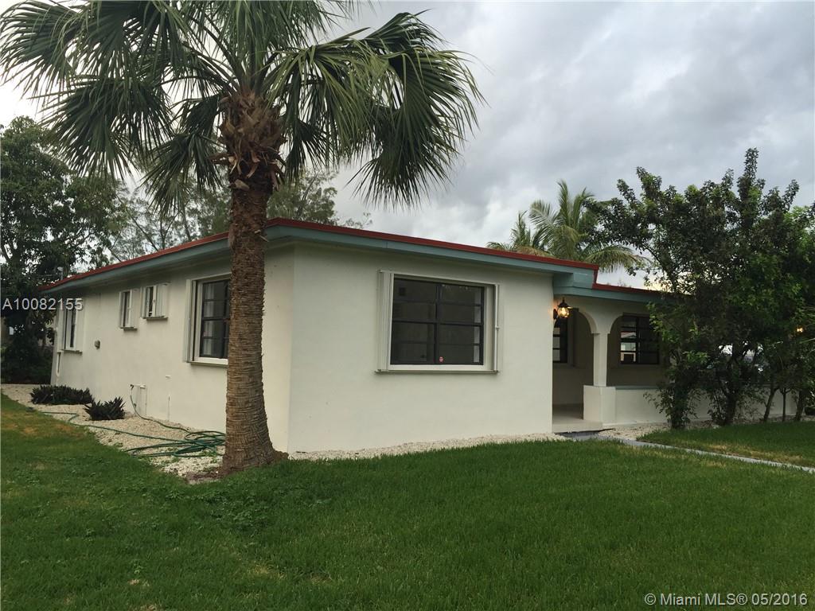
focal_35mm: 29
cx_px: 408
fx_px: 683
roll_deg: -2.6
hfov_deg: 61.7
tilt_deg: +4.7
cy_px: 306
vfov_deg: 48.2
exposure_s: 1/363
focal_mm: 4.15
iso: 32
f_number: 2.2
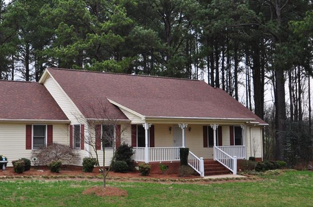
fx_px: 460
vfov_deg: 25.3
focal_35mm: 53
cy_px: 77
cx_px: 94
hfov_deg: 37.0
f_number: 7.1
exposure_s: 1/200
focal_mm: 24
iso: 400
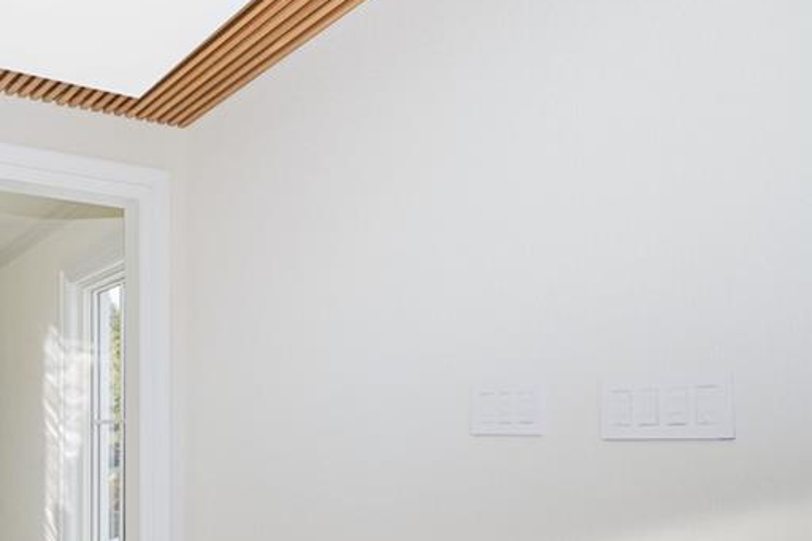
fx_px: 744
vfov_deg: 38.7
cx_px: 102
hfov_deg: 51.4
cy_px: 417
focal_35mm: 33
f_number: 6.3
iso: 50
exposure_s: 1/80
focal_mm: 16.5
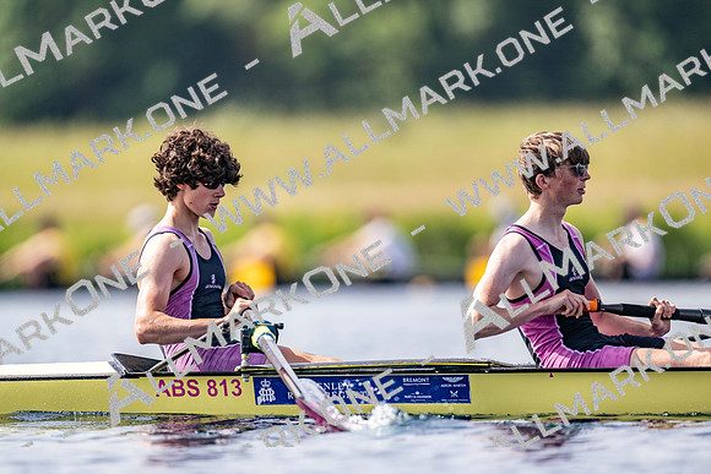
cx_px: 356
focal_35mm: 600
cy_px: 237
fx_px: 11852
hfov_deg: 3.4
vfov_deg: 2.3
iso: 220
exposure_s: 1/2500
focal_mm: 600
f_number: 4
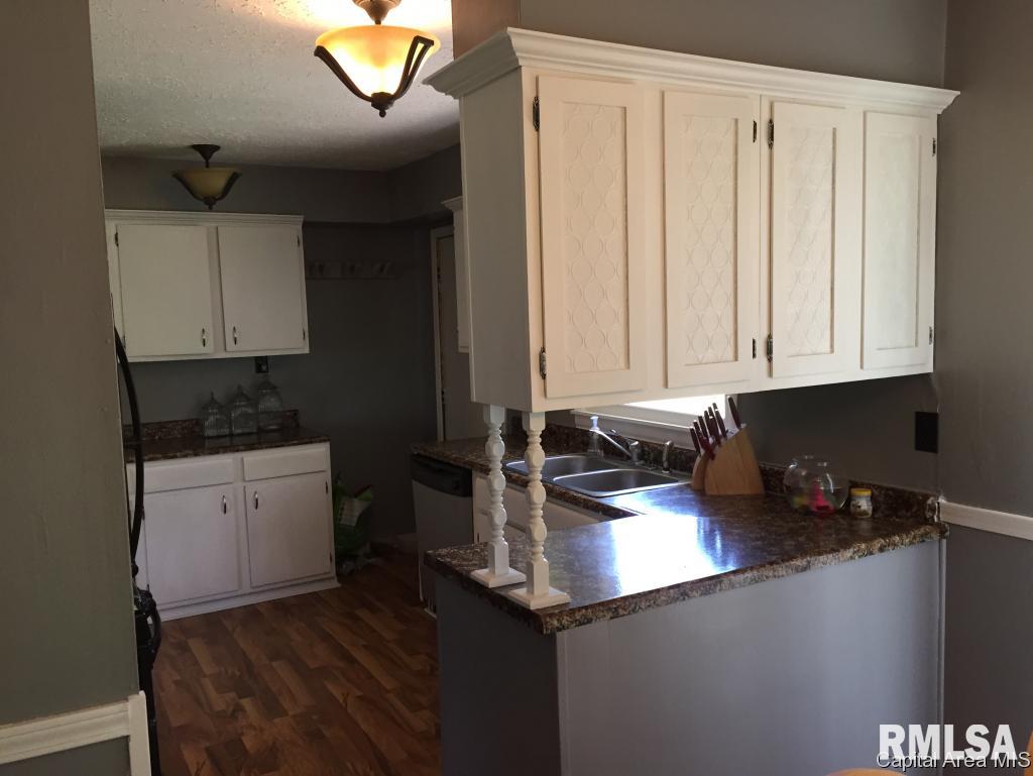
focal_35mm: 29
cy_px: 388
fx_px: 866
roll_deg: -0.2
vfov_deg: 48.3
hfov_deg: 61.6
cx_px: 516
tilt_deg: -6.3
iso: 50
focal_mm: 4.15
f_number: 2.2
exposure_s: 1/30
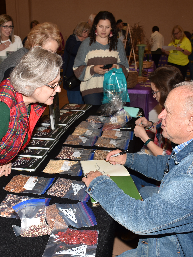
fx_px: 290
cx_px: 78
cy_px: 129
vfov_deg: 47.9
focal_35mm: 39
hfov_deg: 36.7
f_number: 5
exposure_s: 1/60
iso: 200
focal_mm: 18
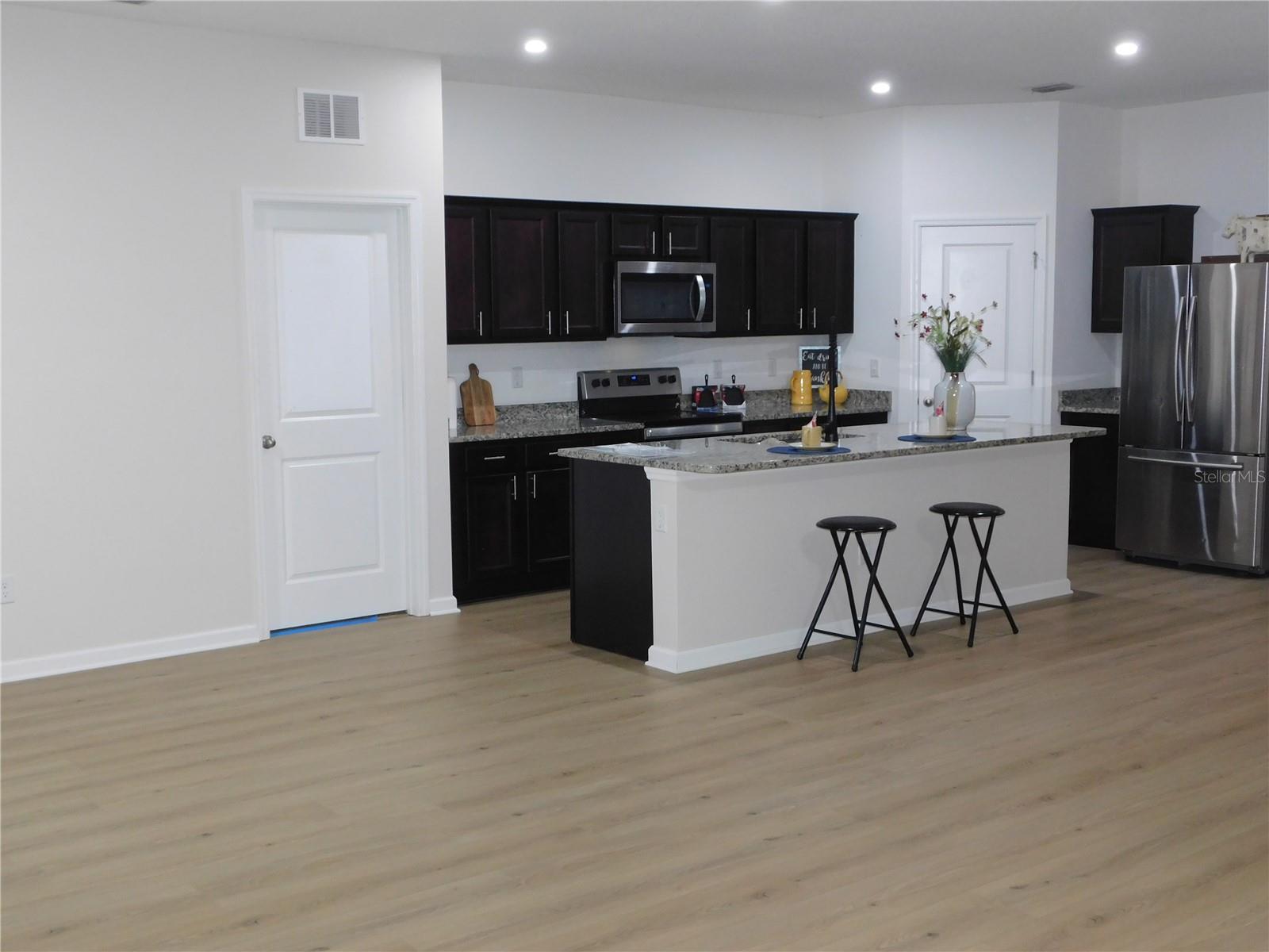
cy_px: 476
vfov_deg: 36.0
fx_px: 1466
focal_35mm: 40
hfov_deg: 46.8
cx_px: 634
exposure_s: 1/30
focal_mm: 7.1
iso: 320
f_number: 3.6
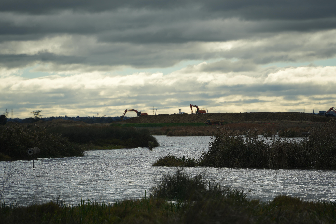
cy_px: 112
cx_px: 168
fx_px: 1866
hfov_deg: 10.3
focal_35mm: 200
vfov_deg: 6.9
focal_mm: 200
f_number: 5.6
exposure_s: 1/200
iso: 125
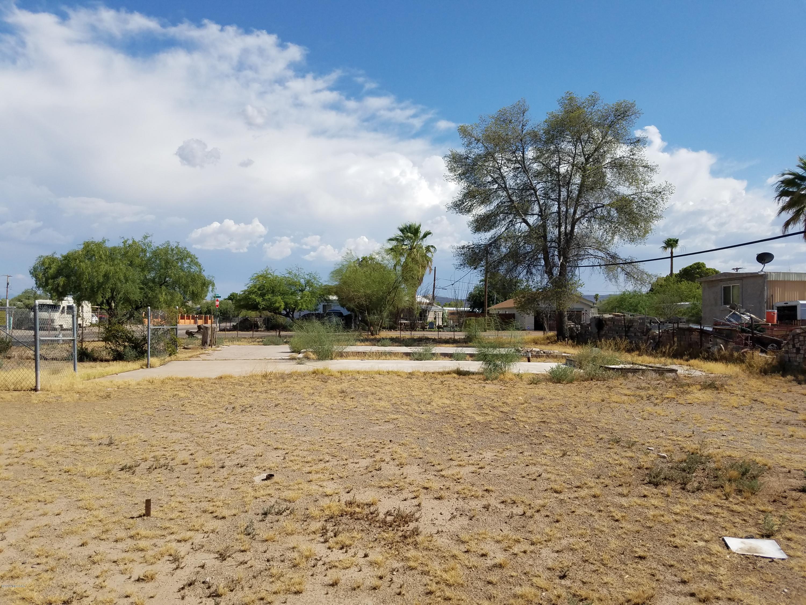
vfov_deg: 53.1
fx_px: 605
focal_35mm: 26
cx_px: 403
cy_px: 302
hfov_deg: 67.3
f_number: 1.7
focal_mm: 4.2
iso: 50
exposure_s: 1/3648
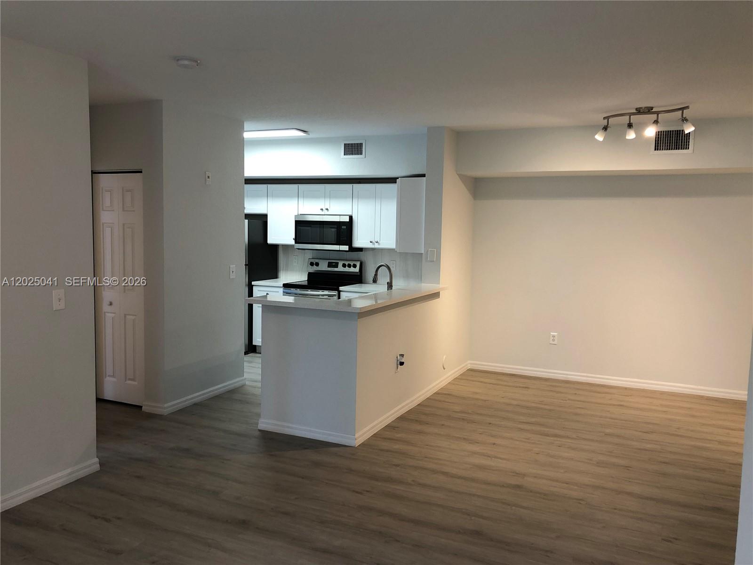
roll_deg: -0.4
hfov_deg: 63.4
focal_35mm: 28
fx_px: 609
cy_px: 282
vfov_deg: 49.7
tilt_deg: -5.4
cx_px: 376
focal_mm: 3.99
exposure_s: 1/24
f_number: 1.8
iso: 40
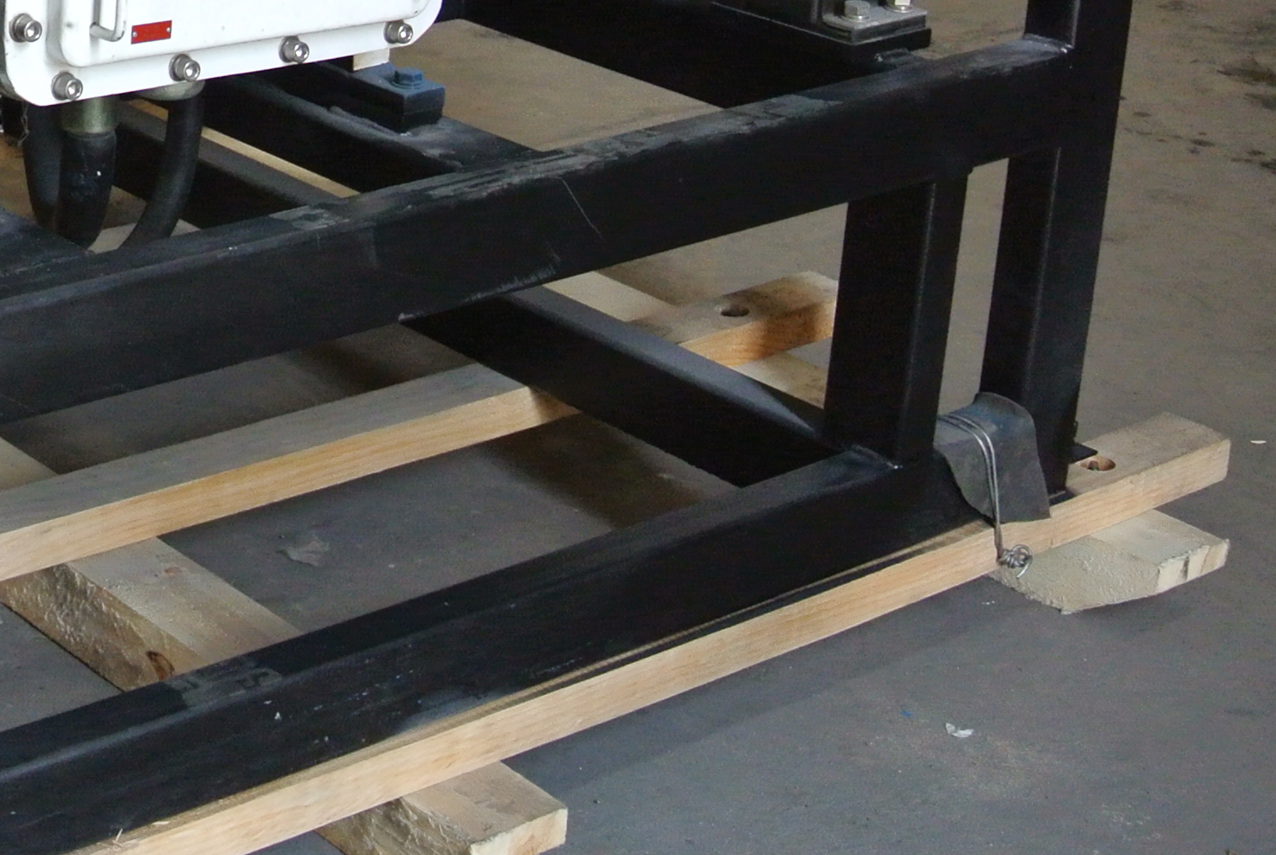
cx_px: -183
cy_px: 0
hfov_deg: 25.1
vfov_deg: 18.0
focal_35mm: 74
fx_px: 2626
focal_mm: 11
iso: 800
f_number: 3.5
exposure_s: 1/125
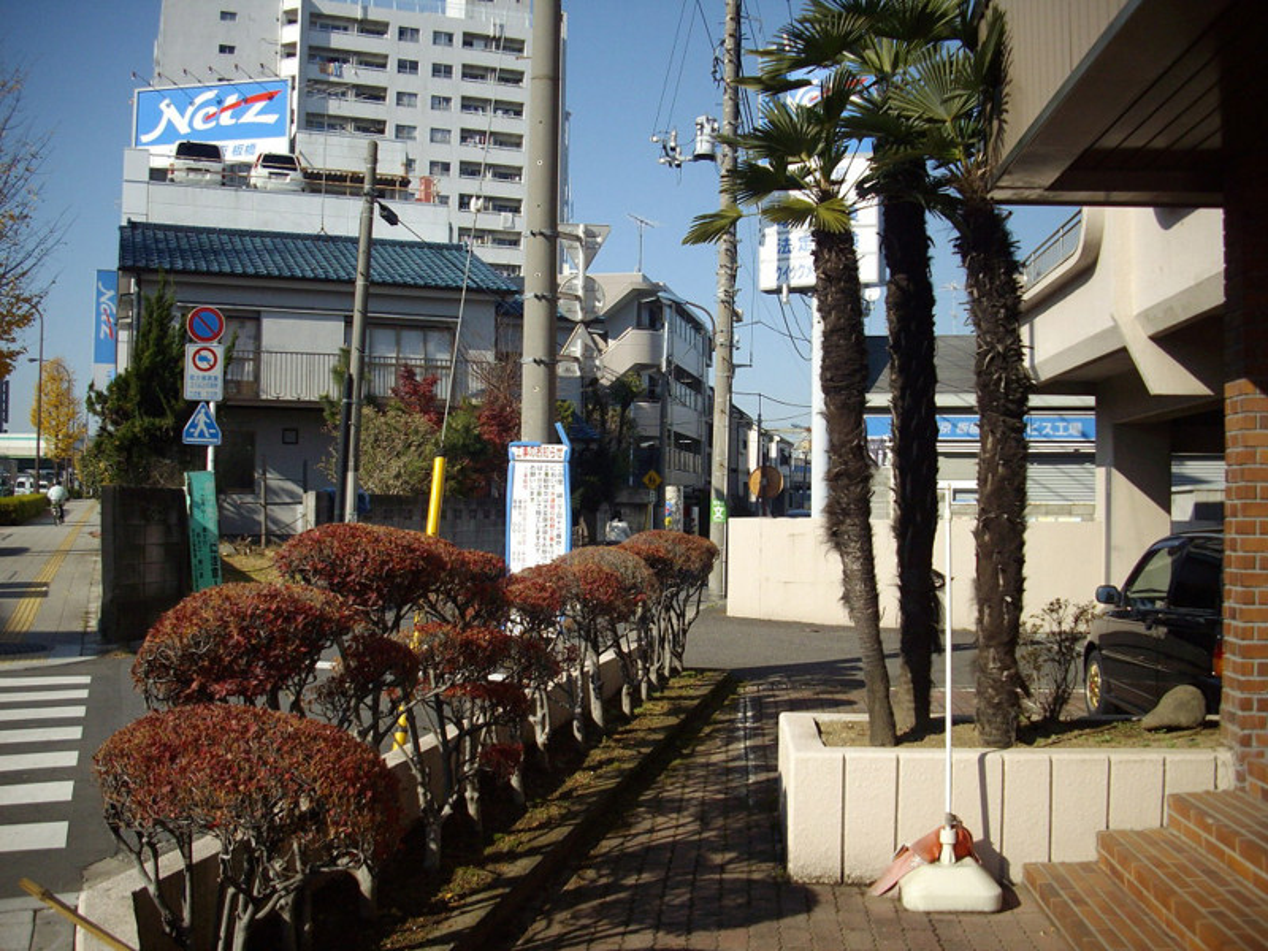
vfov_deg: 38.7
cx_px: 634
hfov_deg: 50.1
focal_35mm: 37
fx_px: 1355
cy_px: 476
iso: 80
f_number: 5.6
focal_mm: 6.2
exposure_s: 1/320
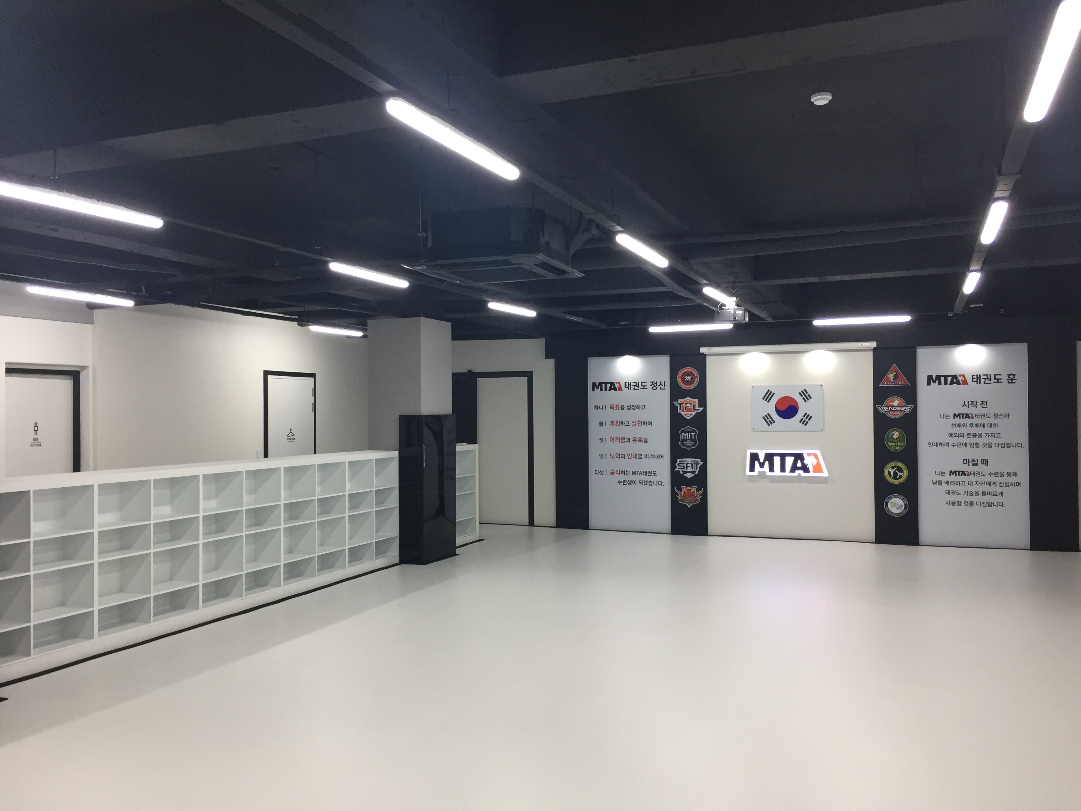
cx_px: 540
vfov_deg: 48.2
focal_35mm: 29
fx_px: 906
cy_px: 406
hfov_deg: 61.7
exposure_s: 1/30
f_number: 2.2
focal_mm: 4.15
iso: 32
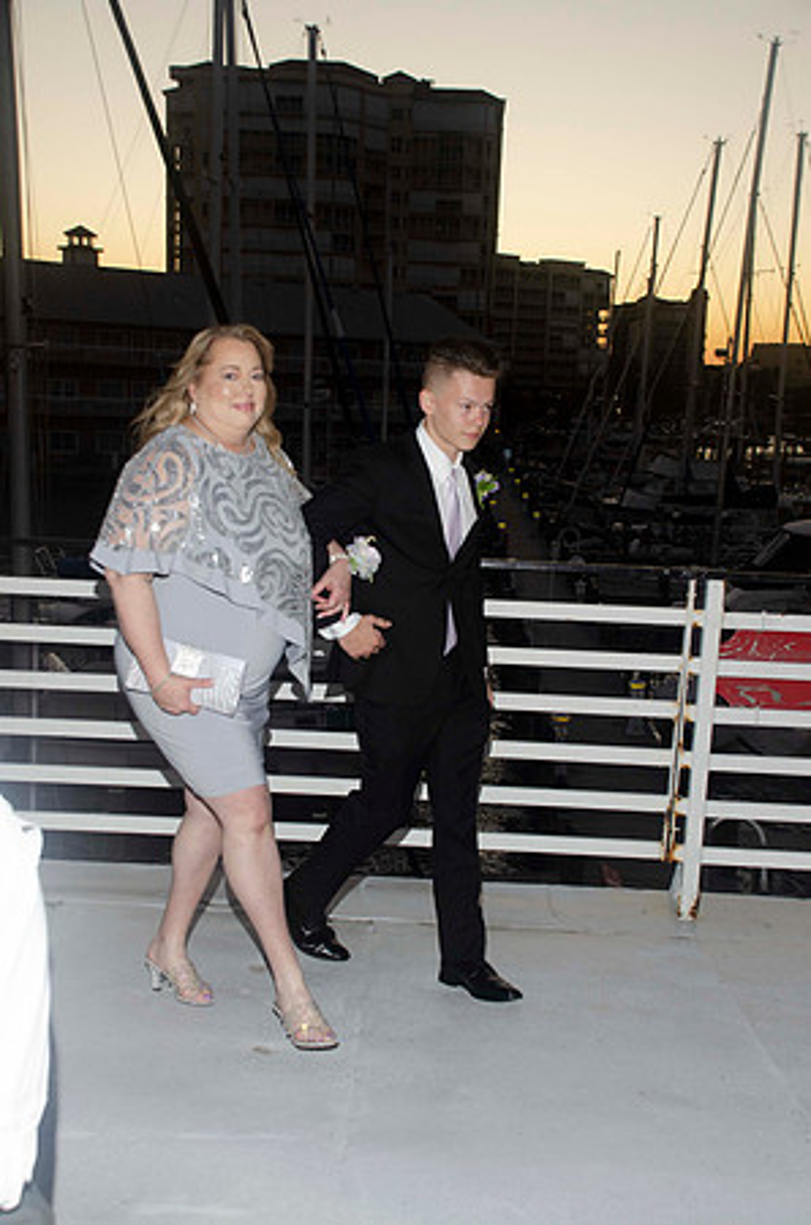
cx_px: 406
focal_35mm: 42
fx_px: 1426
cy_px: 612
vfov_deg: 46.5
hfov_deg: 31.8
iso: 400
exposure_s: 1/125
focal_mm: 28
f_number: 5.6
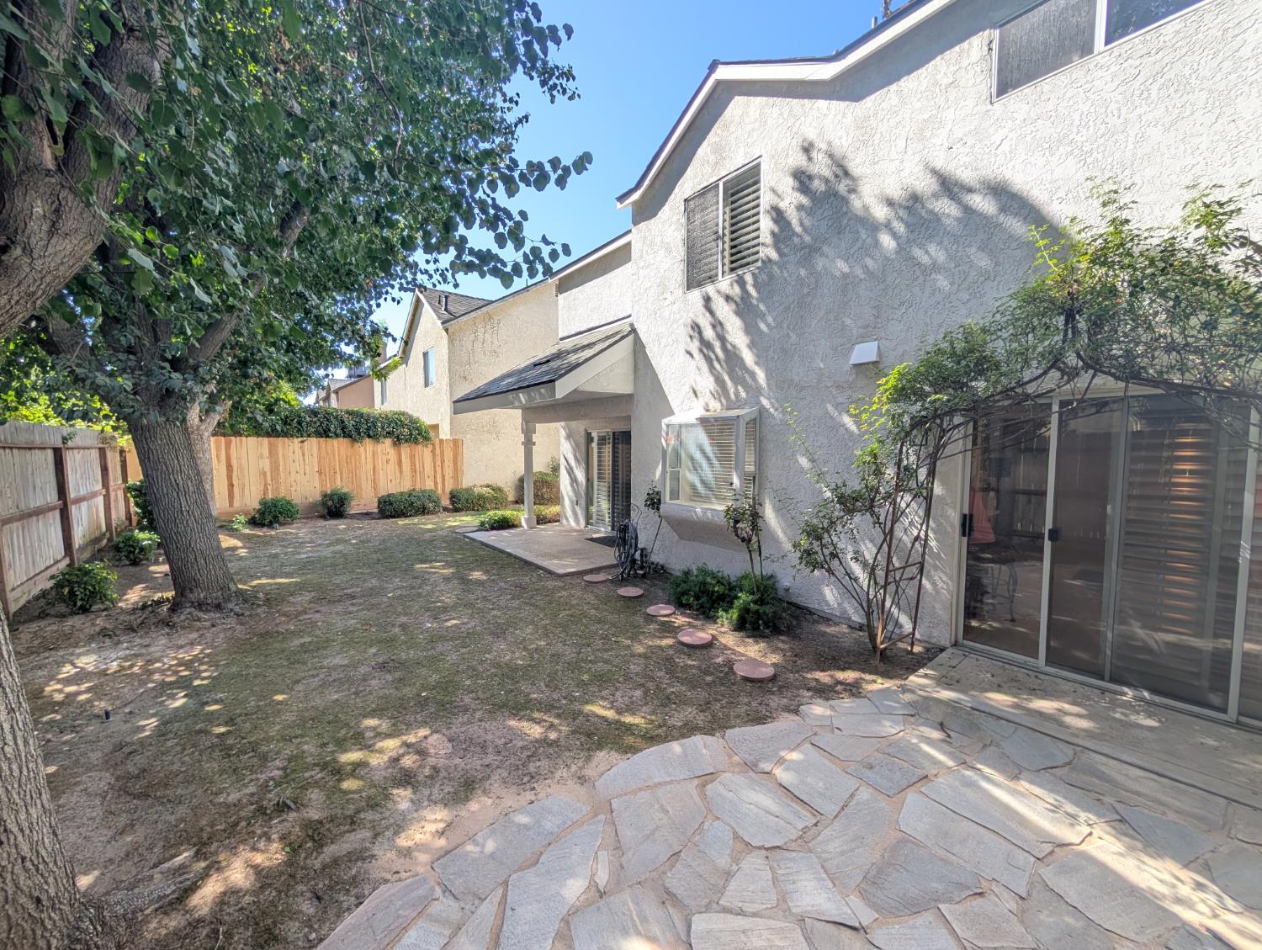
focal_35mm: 12
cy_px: 475
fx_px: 438
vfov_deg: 94.6
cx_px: 631
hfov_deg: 110.5
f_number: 1.7
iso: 53
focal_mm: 2.02
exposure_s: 1/929
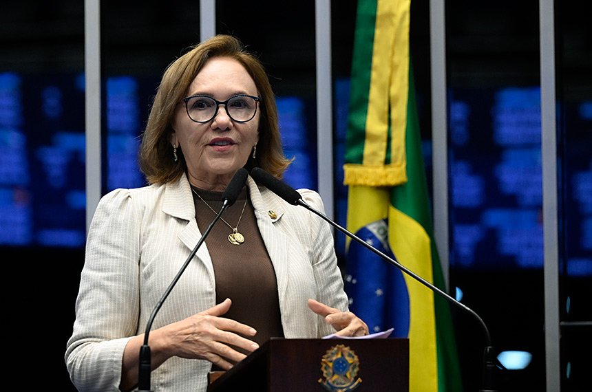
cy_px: 196
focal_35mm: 165
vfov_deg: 8.3
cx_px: 296
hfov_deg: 12.5
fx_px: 2708
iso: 5000
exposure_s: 1/200
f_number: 4
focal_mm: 165
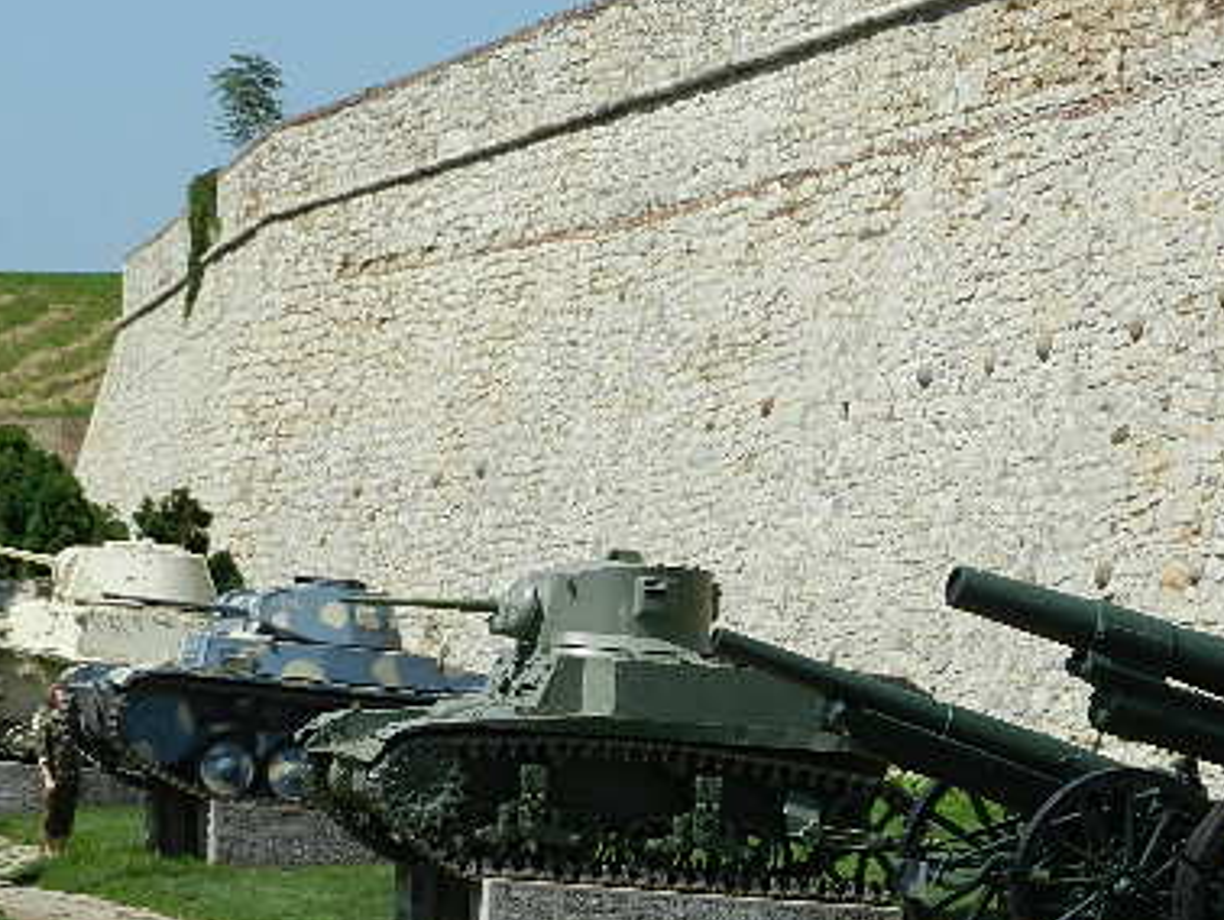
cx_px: 644
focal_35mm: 154
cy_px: 424
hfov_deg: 12.8
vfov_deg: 9.6
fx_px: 5449
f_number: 4.9
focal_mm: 16.3
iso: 160
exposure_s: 1/1250
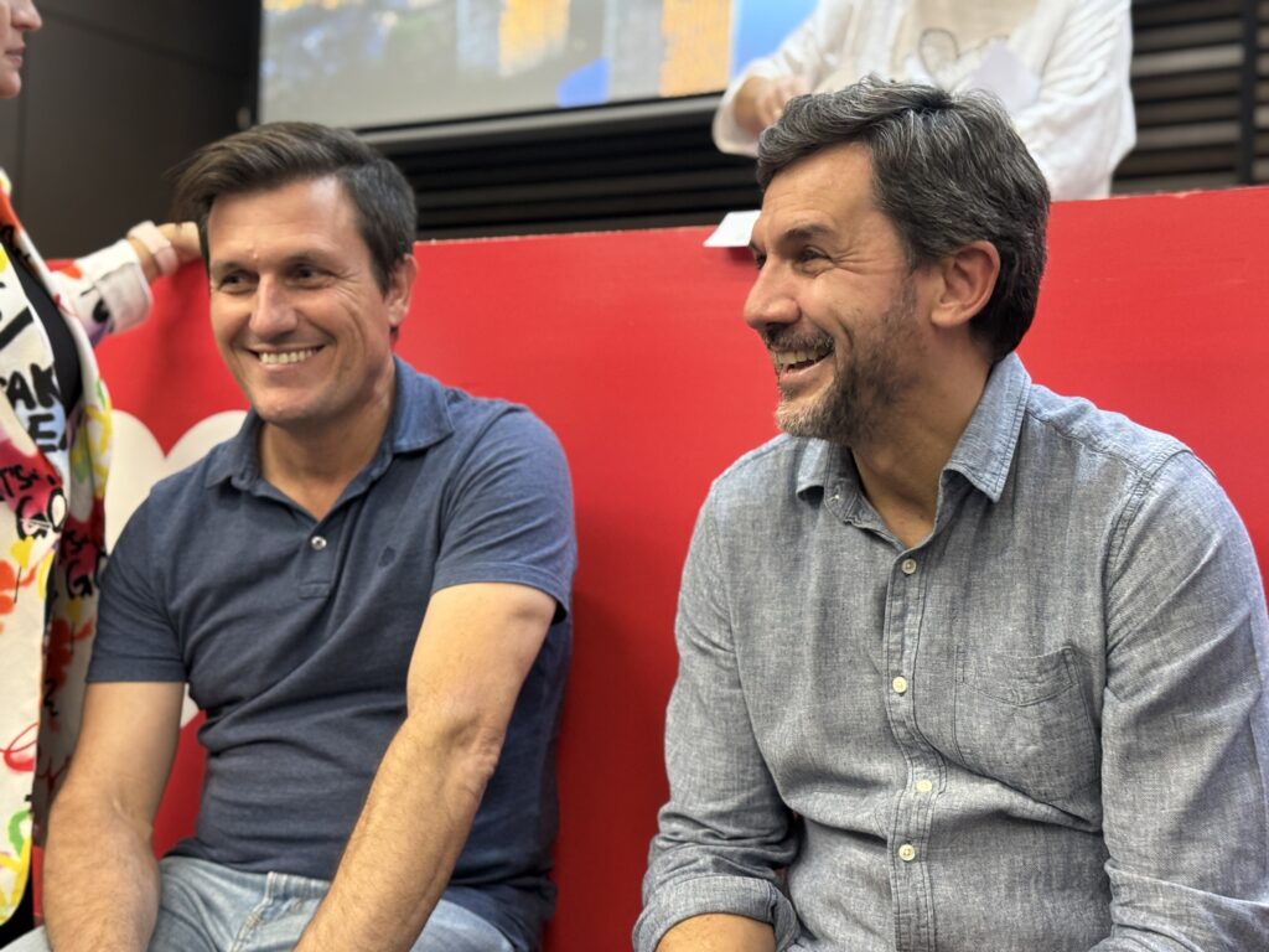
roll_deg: -2.8
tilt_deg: +2.2
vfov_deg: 30.3
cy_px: 476
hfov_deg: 39.7
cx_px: 634
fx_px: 1760
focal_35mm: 48
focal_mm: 6.76
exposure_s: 1/33
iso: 250
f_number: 1.78
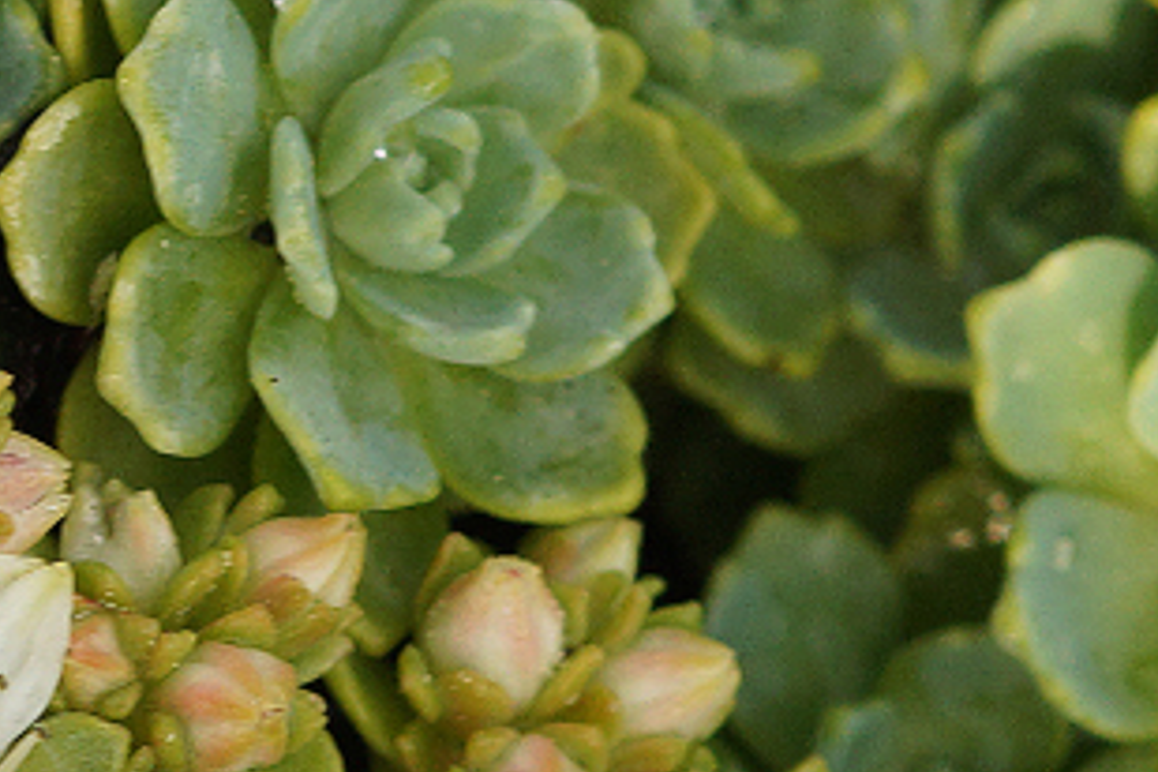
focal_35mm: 583
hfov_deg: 3.5
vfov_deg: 2.4
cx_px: -716
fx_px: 18752
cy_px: 453
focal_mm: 100
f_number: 6.3
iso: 200
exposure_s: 1/160
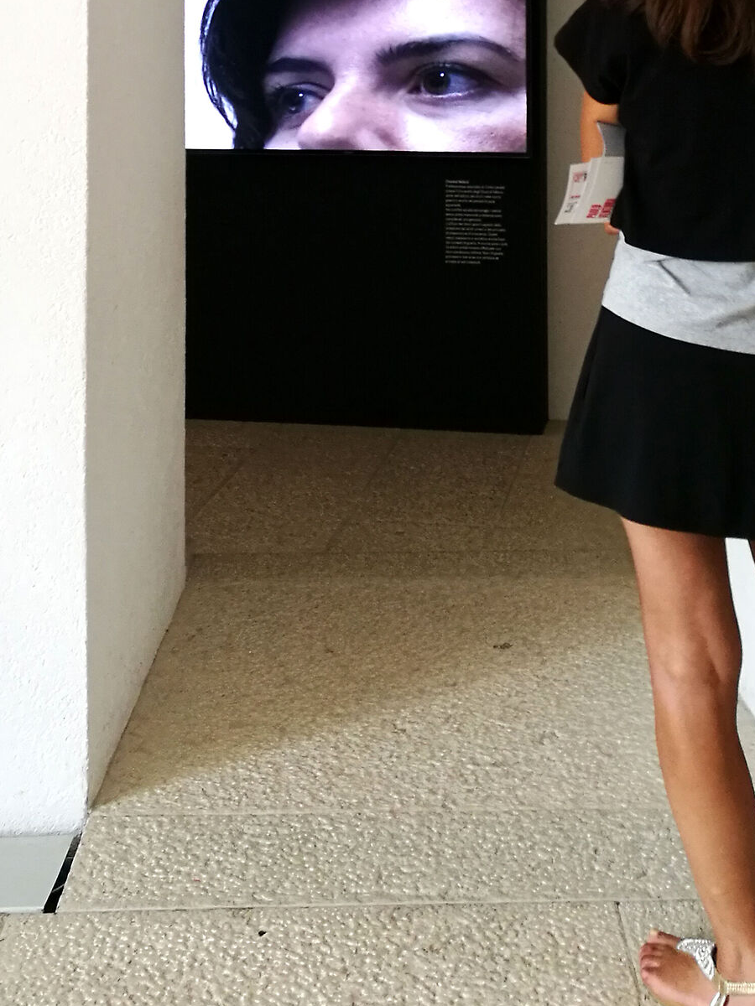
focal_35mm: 54
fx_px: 1570
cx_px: 413
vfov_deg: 33.4
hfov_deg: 27.0
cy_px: 70
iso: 200
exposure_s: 1/40
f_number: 2.2
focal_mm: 4.5
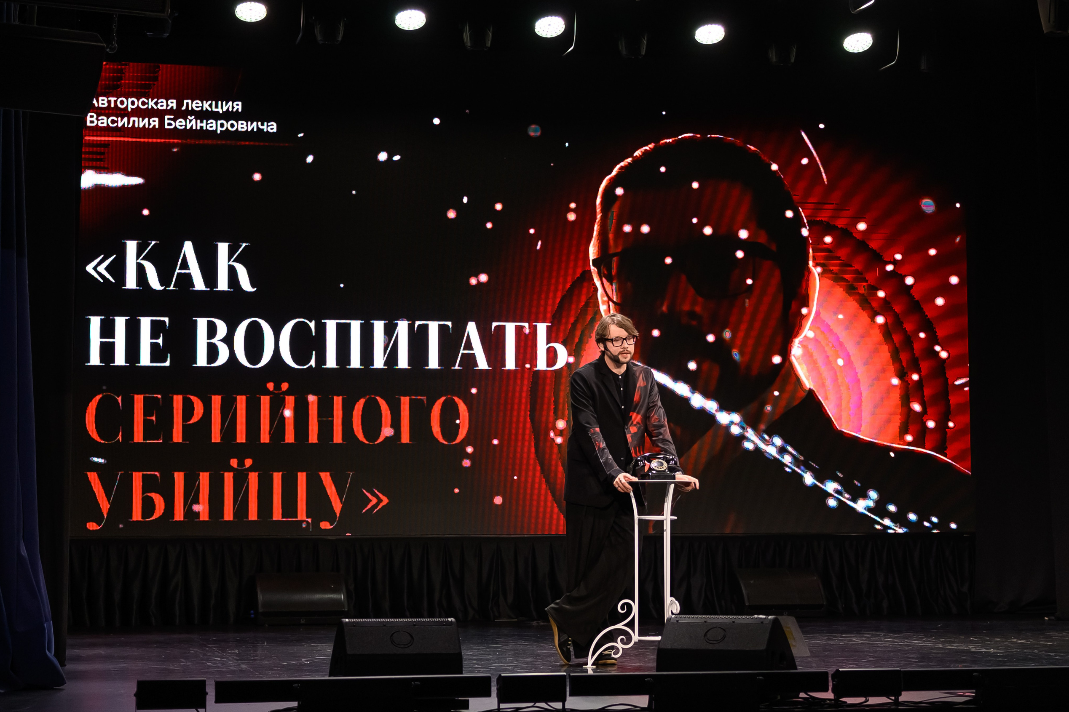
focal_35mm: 75
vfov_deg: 18.2
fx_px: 2227
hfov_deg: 27.0
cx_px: 571
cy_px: 351
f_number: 2.8
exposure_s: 1/200
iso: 1250
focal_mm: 42
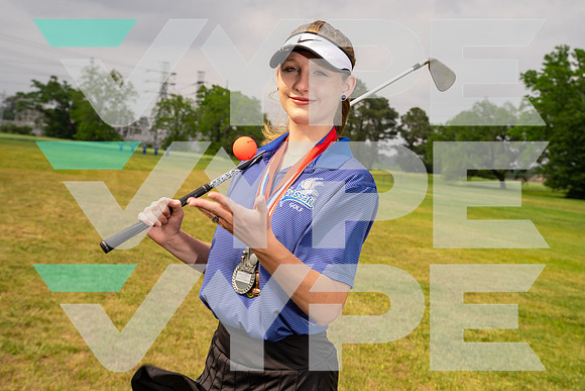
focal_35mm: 53
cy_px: 196
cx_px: 292
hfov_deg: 37.5
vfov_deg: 25.5
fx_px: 861
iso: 100
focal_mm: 53
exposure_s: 1/250
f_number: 8
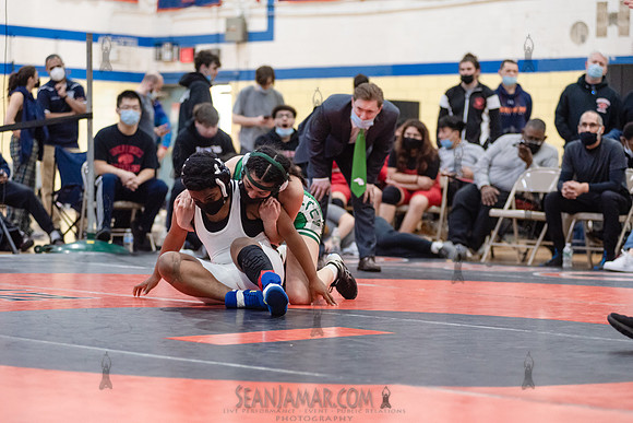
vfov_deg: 13.0
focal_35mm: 105
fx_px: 1847
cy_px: 212
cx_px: 316
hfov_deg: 19.5
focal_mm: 105
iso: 4000
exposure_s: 1/400
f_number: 3.5
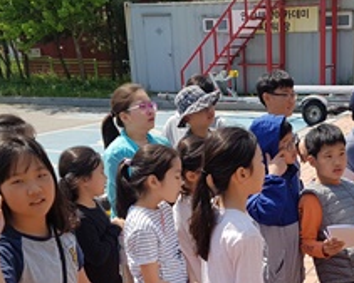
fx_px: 629
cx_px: 258
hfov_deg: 31.0
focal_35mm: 60
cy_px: 190
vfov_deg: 25.3
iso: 50
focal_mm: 4.2
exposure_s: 1/2120
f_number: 1.7
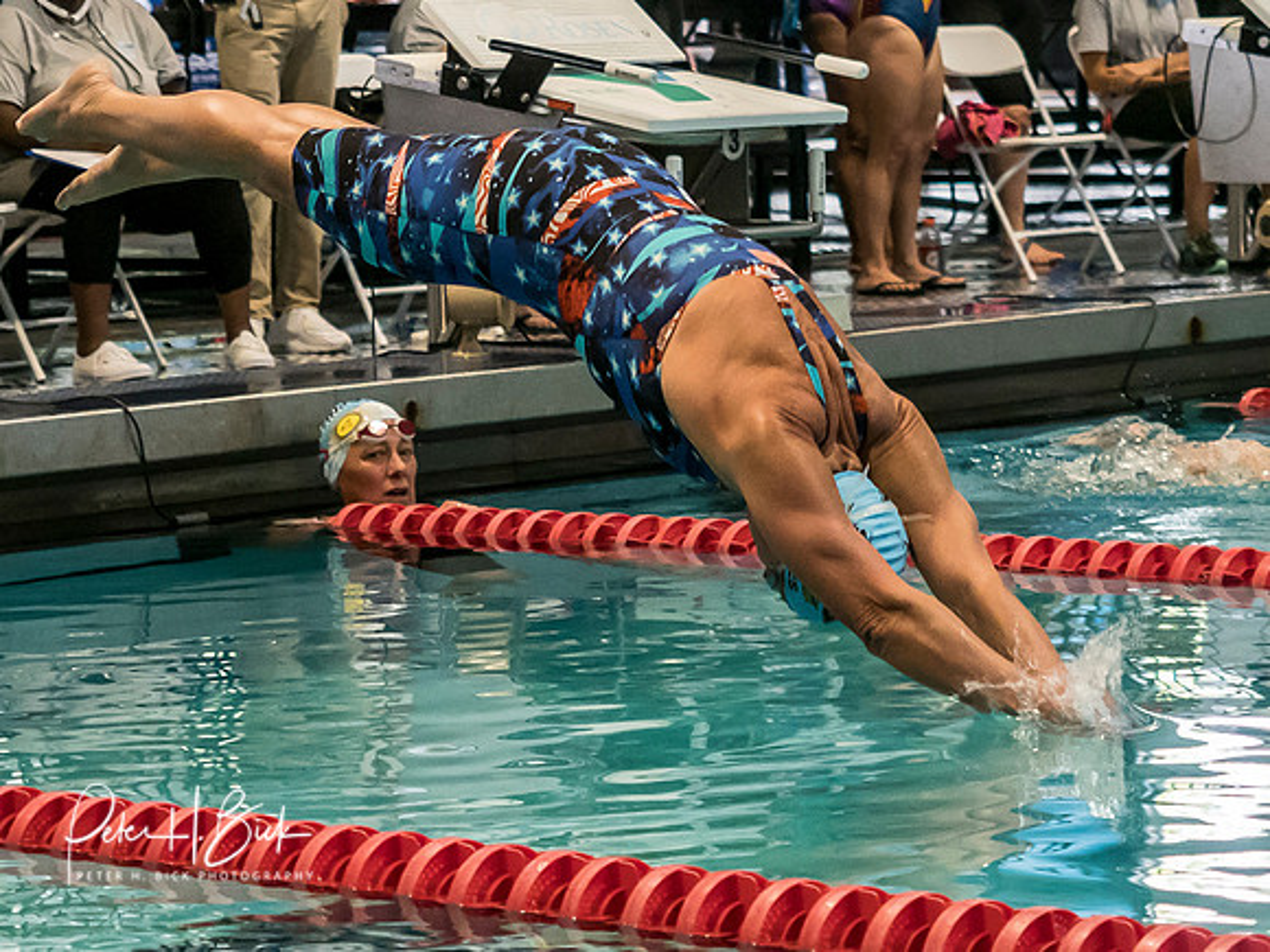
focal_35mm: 143
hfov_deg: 13.8
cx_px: 618
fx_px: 5233
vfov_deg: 10.4
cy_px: 328
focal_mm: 38
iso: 2500
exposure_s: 1/1000
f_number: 2.8
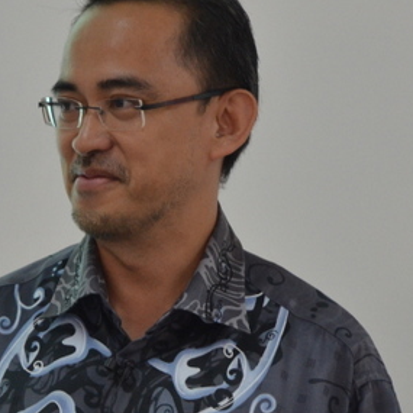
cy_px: 220
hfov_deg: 3.6
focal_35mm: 482
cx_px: 61
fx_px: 6509
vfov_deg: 3.6
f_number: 5.6
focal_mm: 135
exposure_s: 1/80
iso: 1600
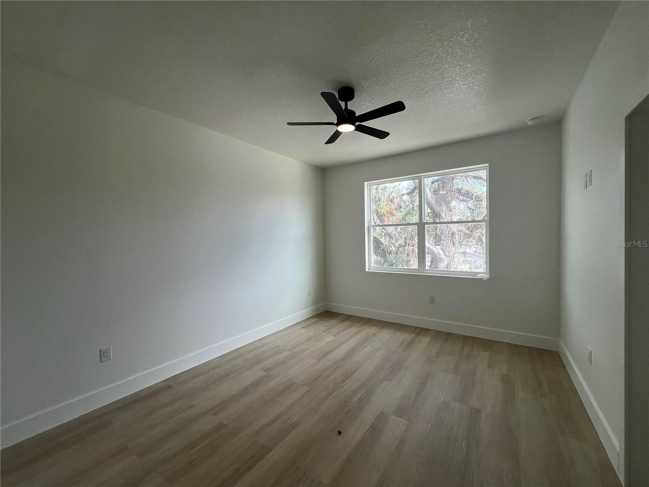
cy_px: 244
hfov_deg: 106.2
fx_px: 244
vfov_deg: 89.9
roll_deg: +1.6
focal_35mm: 13
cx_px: 324
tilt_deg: -1.4
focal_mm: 1.57
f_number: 1.8
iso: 32
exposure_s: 1/100
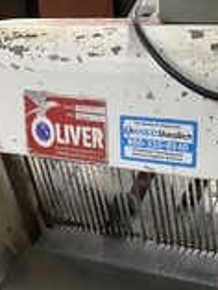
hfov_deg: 19.9
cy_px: 338
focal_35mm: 74
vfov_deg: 24.2
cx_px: 131
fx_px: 621
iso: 125
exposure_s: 1/60
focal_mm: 3
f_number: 1.8
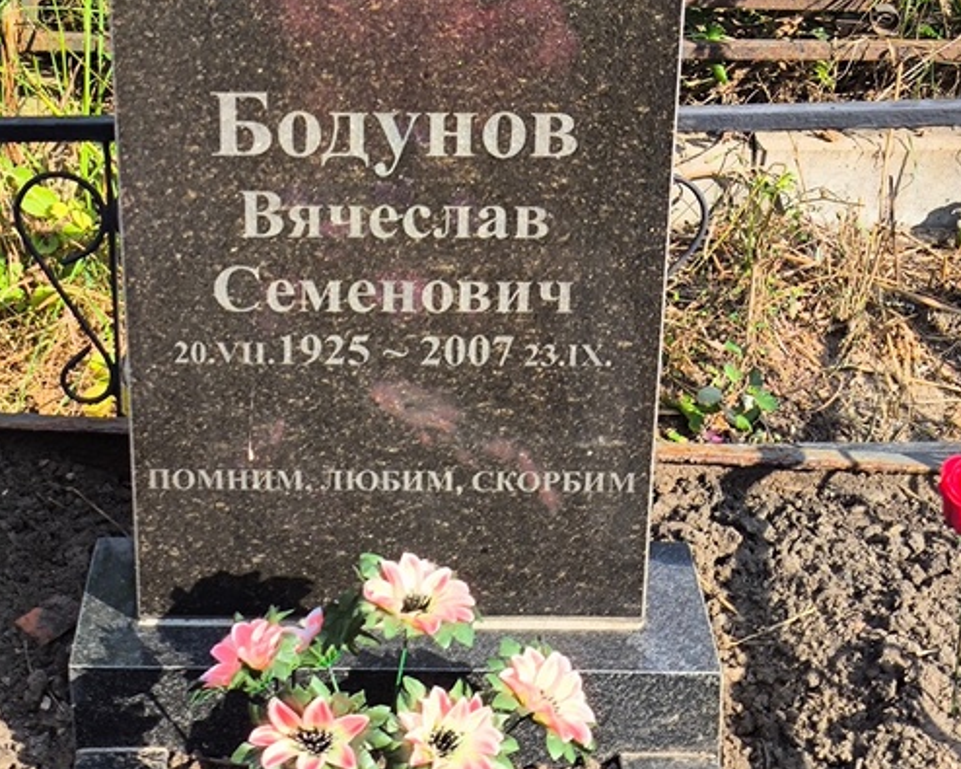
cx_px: 269
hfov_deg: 23.9
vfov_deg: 19.4
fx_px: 2246
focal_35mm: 79
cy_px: 347
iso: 50
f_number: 1.7
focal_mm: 4.71
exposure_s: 1/954
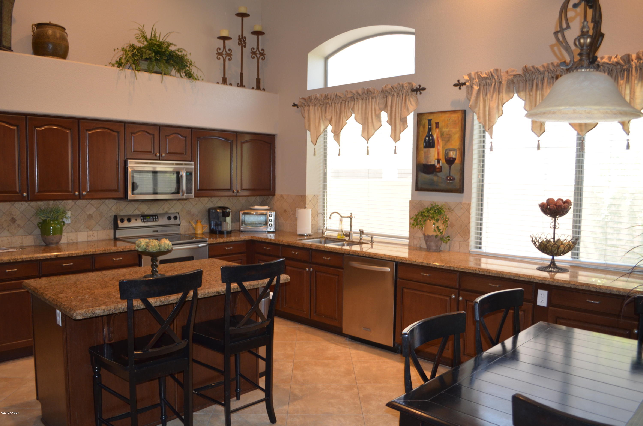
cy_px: 213
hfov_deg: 67.5
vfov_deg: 47.7
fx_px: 481
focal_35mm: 27
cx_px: 322
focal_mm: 18
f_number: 3.5
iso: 560
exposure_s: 1/30
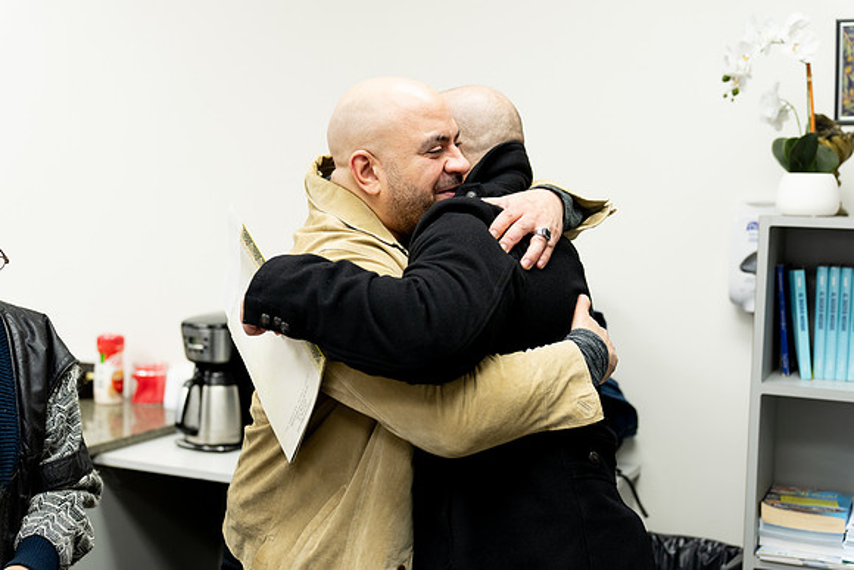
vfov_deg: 25.5
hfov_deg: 37.5
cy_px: 285
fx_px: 1258
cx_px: 427
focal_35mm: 53
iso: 640
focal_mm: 53
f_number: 2.8
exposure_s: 1/160
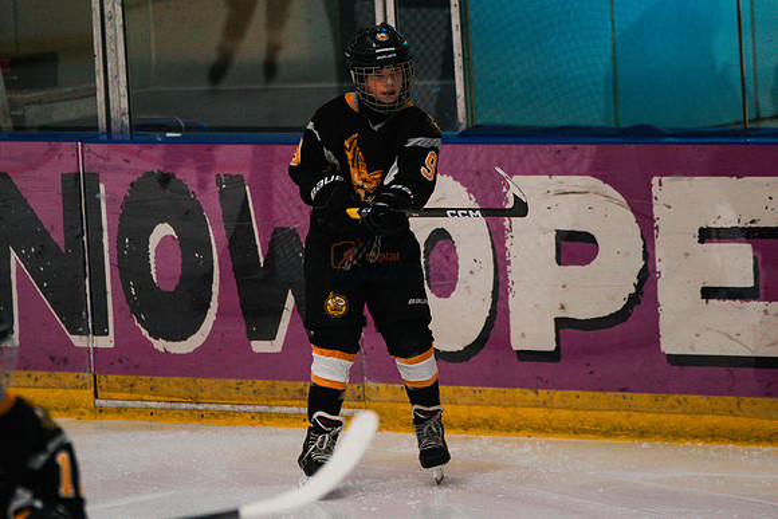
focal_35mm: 252
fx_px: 5452
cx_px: 383
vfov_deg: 5.5
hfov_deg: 8.2
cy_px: 230
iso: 3200
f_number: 3.2
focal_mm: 186
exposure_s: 1/1600
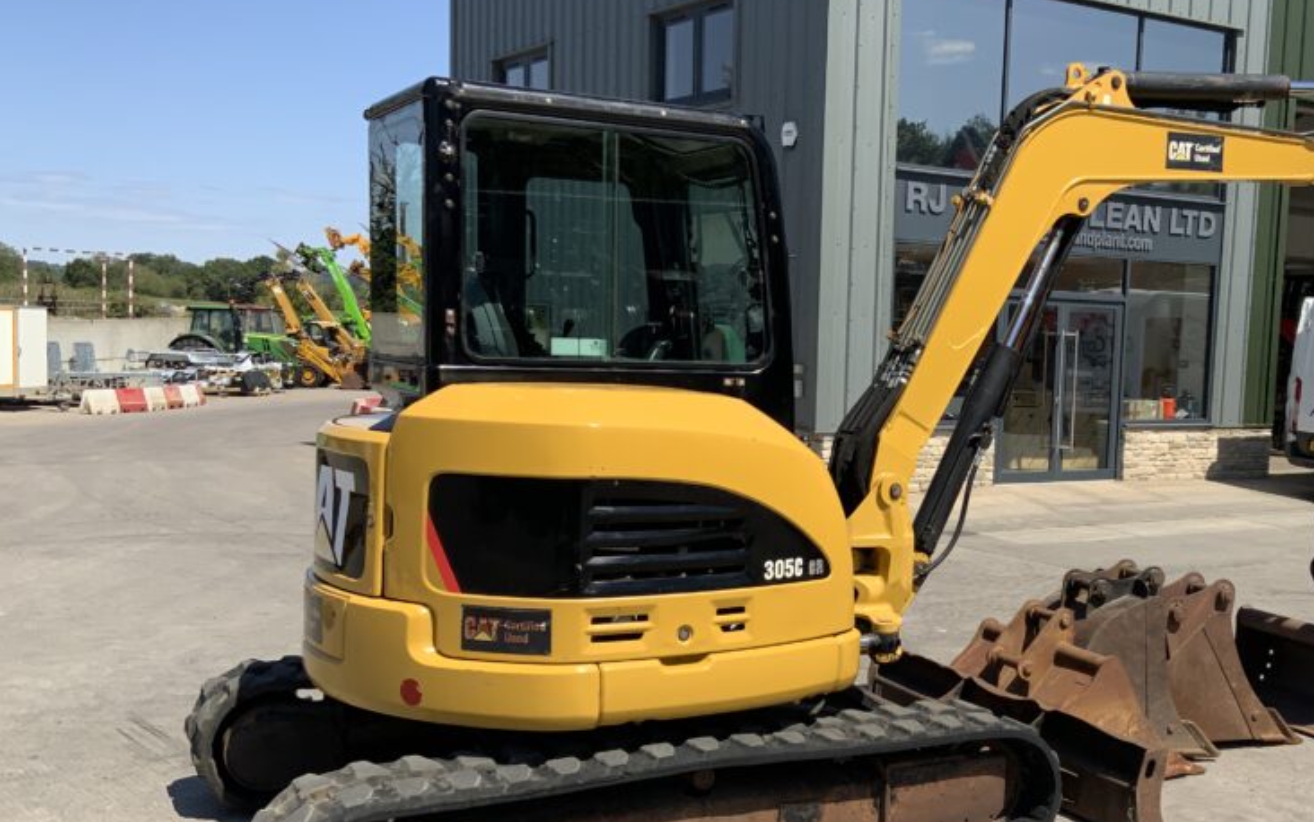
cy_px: 492
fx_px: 1540
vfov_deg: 29.8
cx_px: 889
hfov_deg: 45.4
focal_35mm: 43
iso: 16
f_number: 1.8
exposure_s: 1/1675
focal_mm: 3
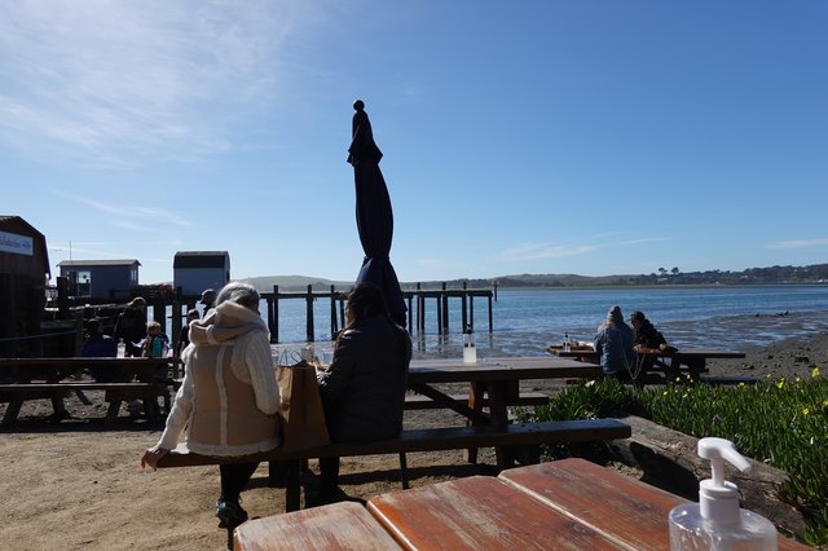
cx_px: 414
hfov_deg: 73.8
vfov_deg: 53.1
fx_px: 552
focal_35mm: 24
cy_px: 276
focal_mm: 9
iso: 100
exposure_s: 1/1000
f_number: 5
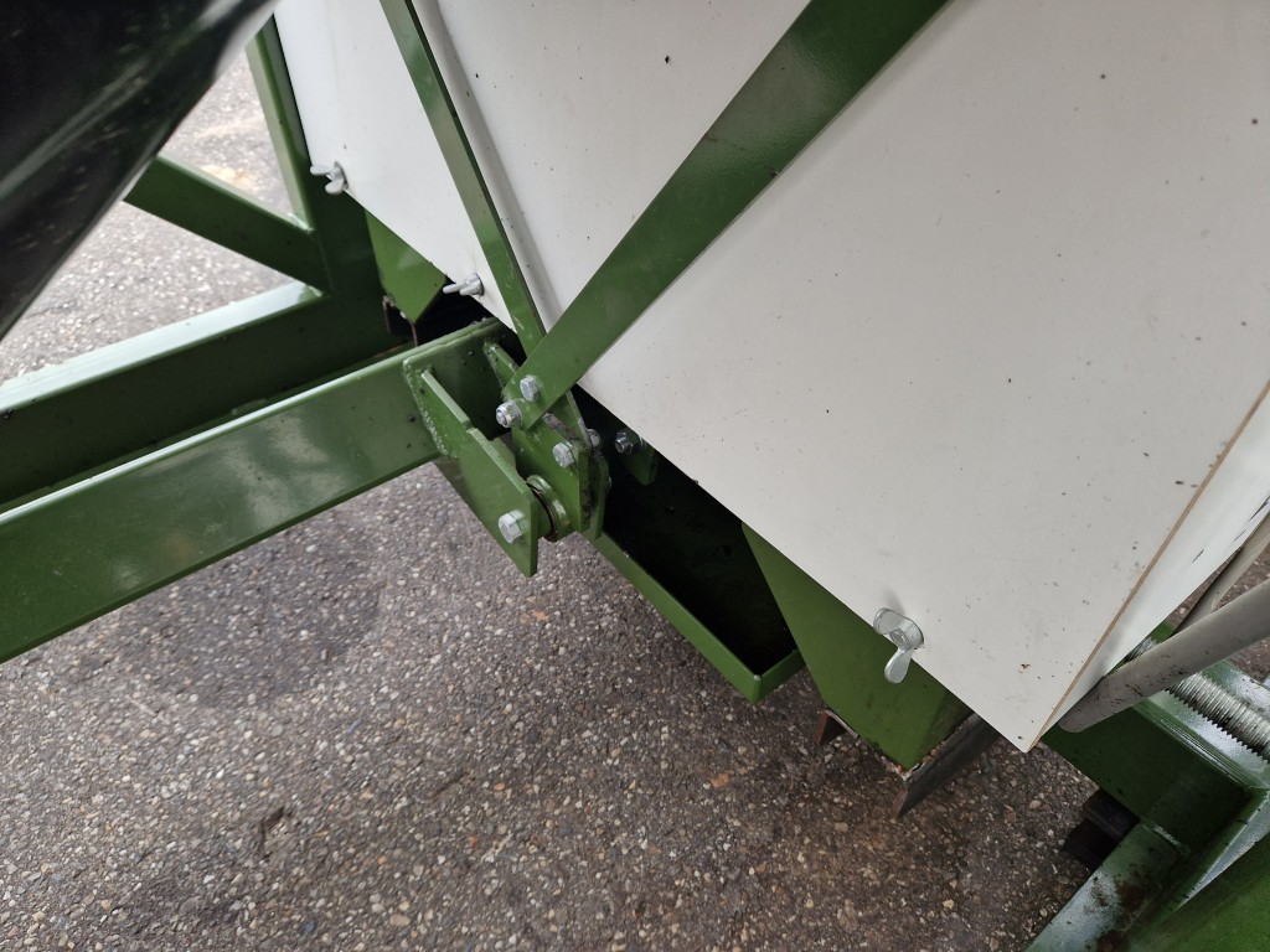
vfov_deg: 58.9
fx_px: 844
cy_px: 476
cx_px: 635
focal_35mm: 23
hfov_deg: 73.9
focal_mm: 5.4
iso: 100
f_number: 1.8
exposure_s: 1/180
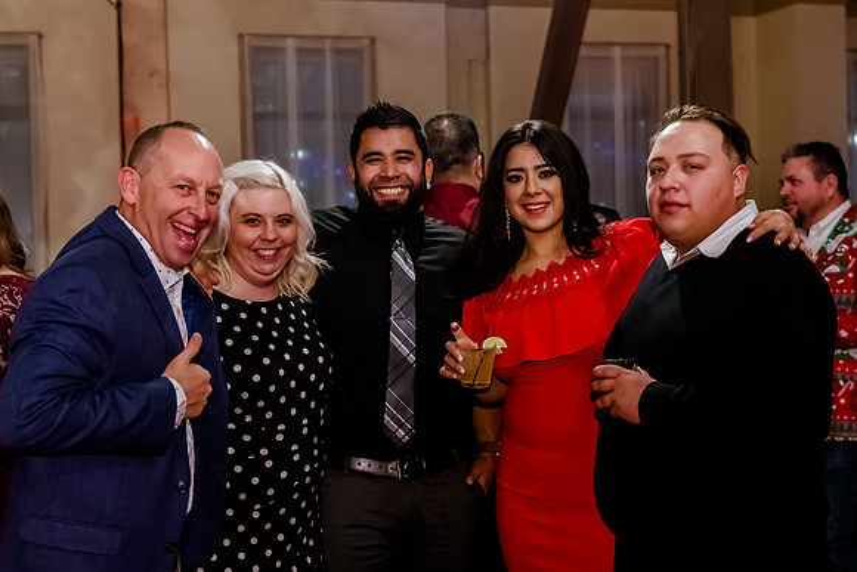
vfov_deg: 24.3
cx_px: 464
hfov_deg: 35.8
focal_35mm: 56
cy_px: 266
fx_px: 1326
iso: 4000
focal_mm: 34
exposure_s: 1/320
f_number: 2.8
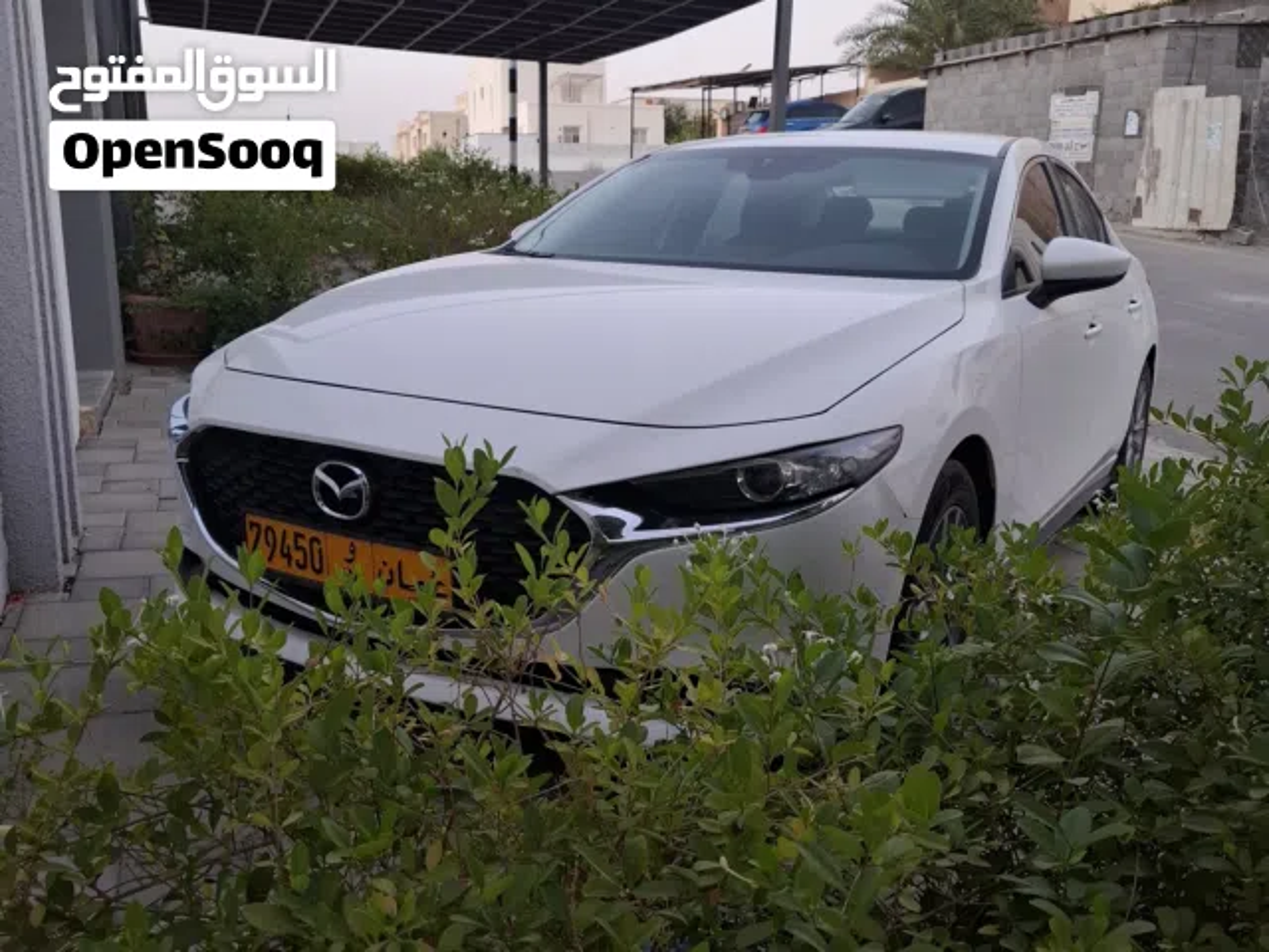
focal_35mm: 23
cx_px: 634
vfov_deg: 58.9
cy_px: 476
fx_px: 843
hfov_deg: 73.9
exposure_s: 1/100
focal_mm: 5.54
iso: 250
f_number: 1.8
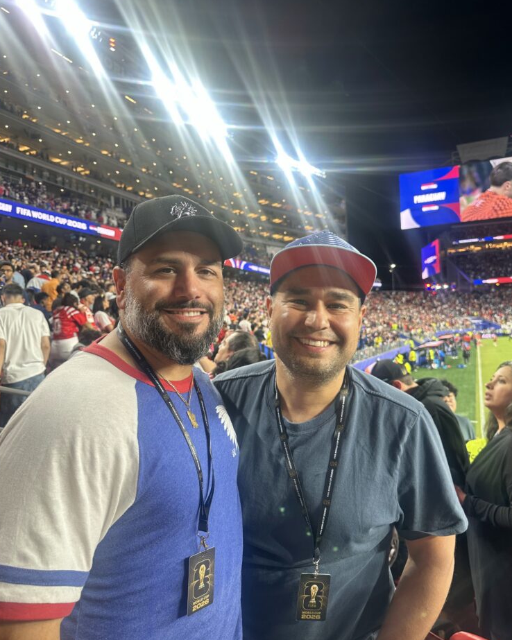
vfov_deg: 66.0
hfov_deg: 54.9
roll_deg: +0.9
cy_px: 314
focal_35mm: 26
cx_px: 256
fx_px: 493
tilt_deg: +1.1
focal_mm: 6.86
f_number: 1.78
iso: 100
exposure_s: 1/116
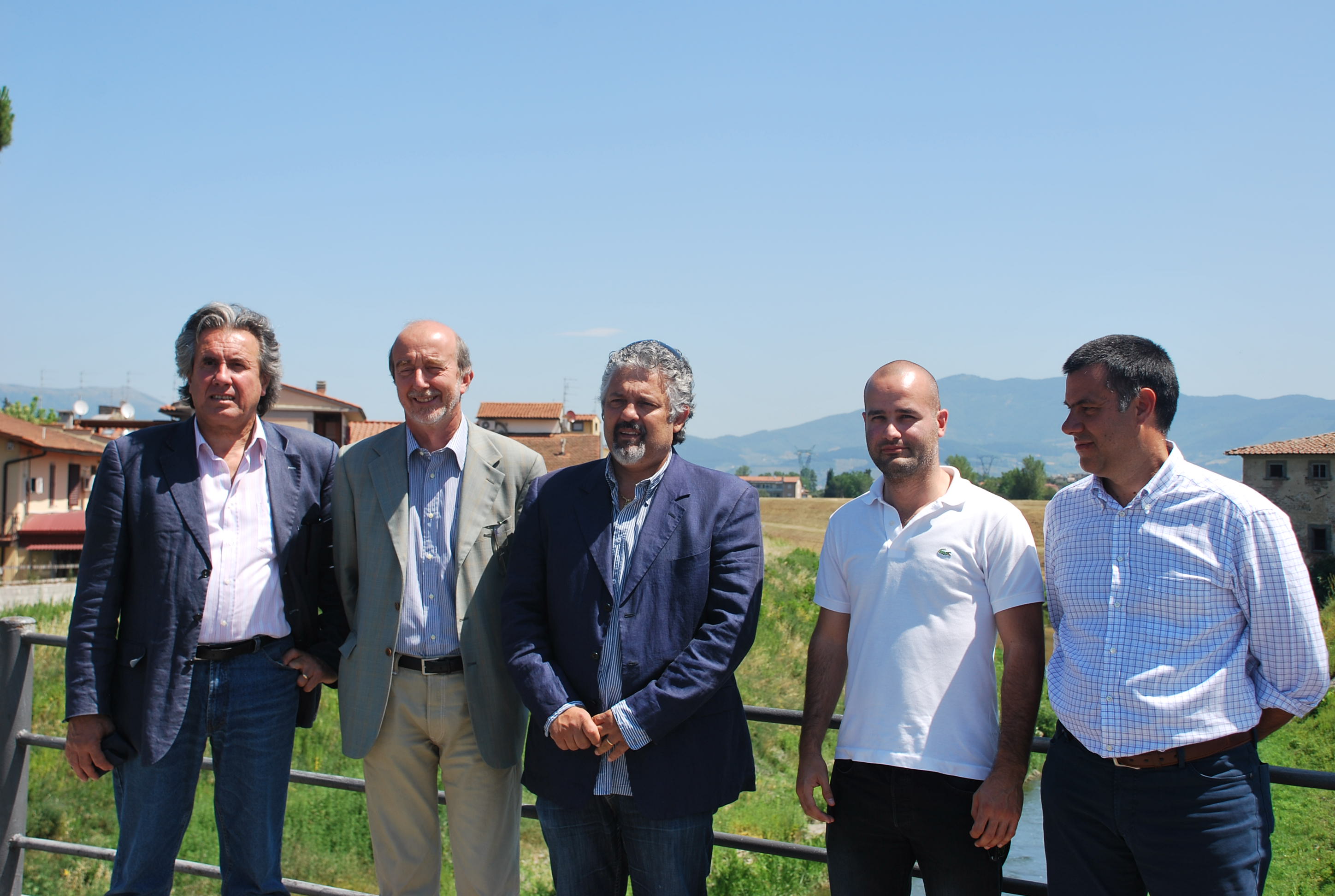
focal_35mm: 48
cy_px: 448
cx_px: 668
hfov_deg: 41.0
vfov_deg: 28.2
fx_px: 1784
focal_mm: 32
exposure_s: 1/250
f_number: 8
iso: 100
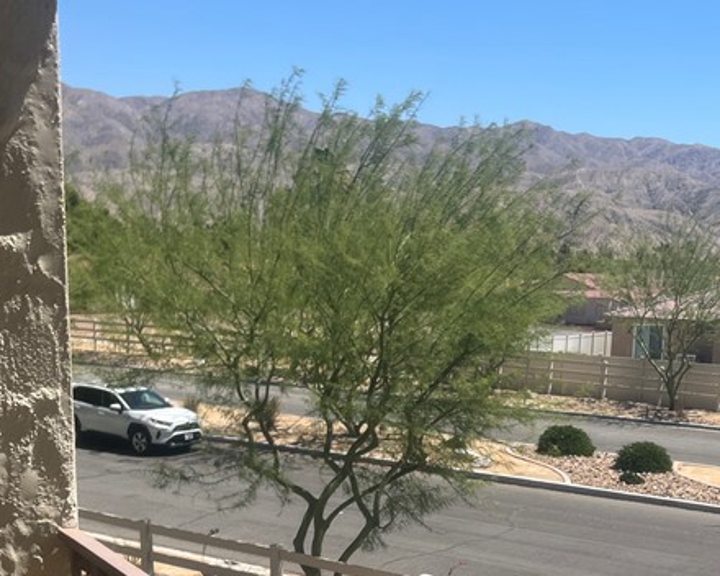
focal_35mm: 59
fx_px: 1257
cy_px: 602
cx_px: 422
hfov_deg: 31.9
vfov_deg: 24.4
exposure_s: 1/4149
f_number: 1.6
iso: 50
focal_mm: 5.1
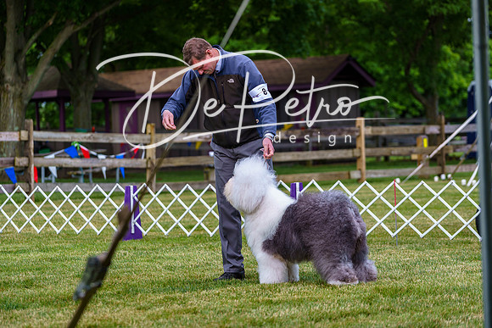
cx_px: 246
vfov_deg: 9.9
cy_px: 164
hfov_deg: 14.8
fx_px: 1900
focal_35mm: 139
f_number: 4
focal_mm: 139
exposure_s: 1/500
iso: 200
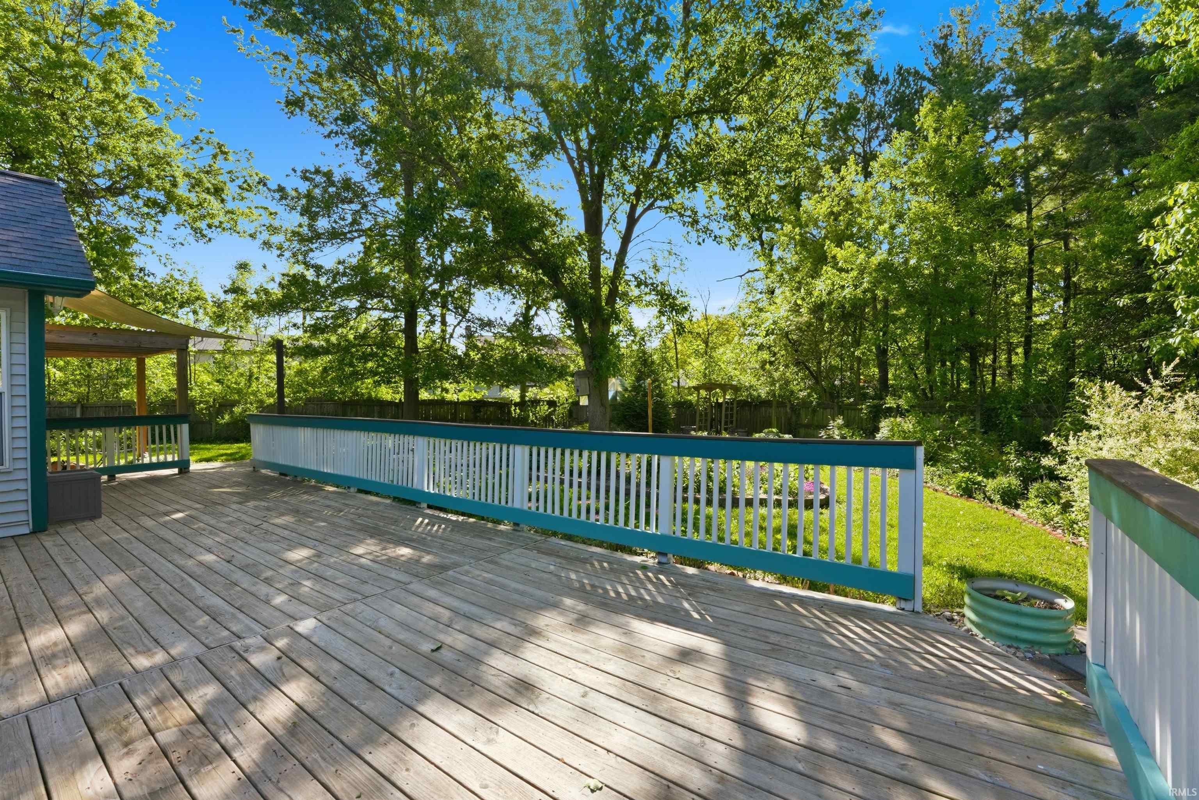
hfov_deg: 104.2
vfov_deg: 81.3
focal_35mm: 14
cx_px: 600
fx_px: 466
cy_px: 400
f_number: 9
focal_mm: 14
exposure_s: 1/400
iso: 640
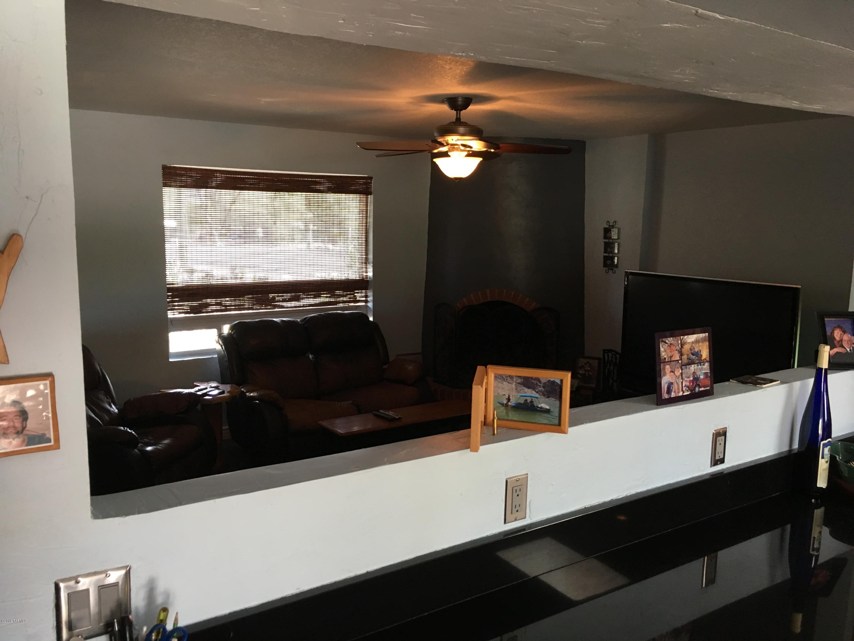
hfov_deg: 61.7
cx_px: 427
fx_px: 715
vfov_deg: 48.2
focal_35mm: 29
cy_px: 320
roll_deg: -1.2
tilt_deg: -10.1
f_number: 2.2
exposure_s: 1/30
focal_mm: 4.15
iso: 100
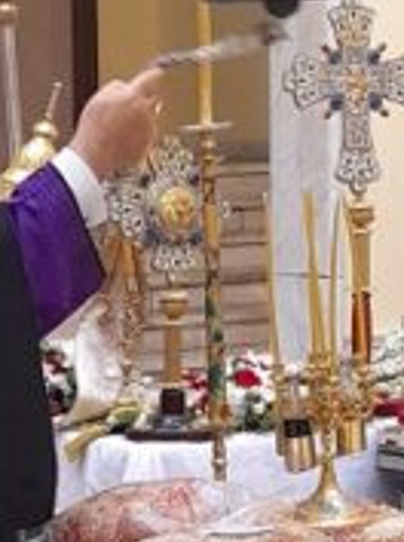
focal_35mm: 145
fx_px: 2265
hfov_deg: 10.1
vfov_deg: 13.6
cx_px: -24
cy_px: 438
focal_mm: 4.6
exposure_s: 1/50
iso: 125
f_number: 2
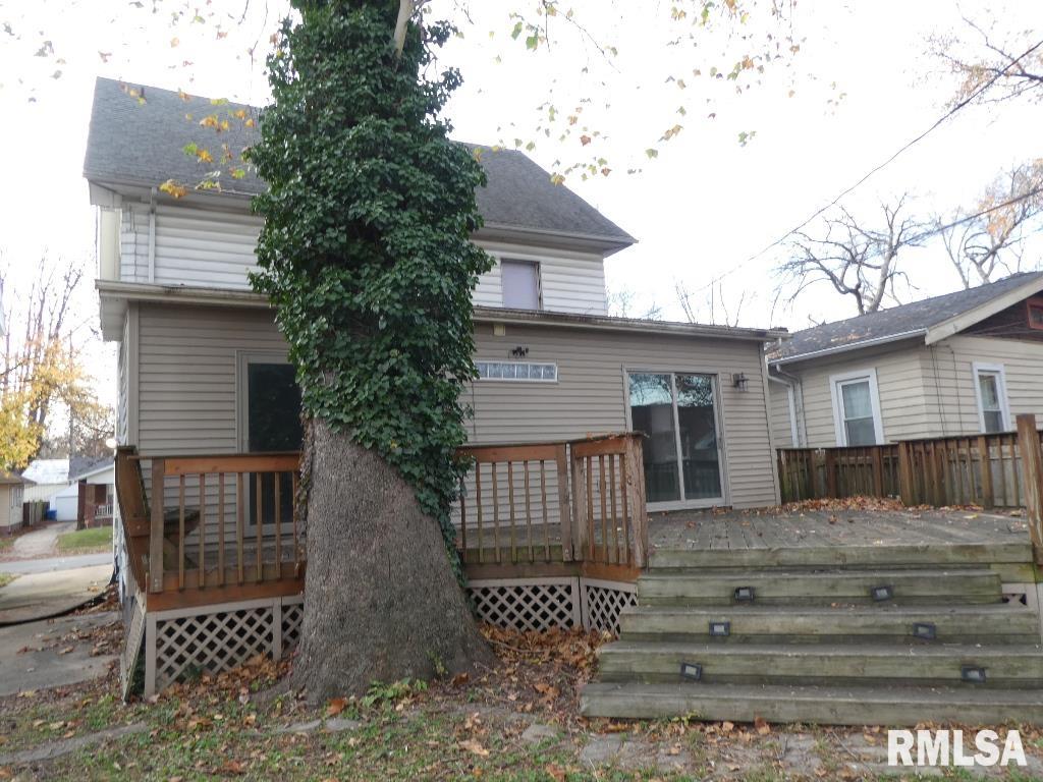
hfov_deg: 71.6
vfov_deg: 56.8
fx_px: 723
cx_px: 522
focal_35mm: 24
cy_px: 391
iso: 80
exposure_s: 1/60
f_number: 3.3
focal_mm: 4.3
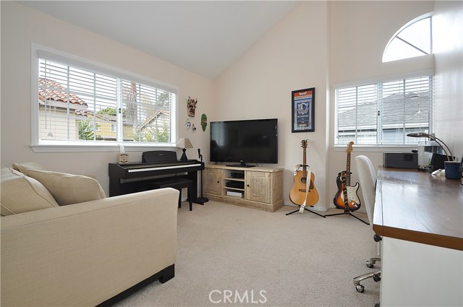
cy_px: 154
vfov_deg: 77.2
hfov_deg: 100.5
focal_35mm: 15
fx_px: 193
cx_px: 232
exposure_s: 1/25
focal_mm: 10
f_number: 8
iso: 320
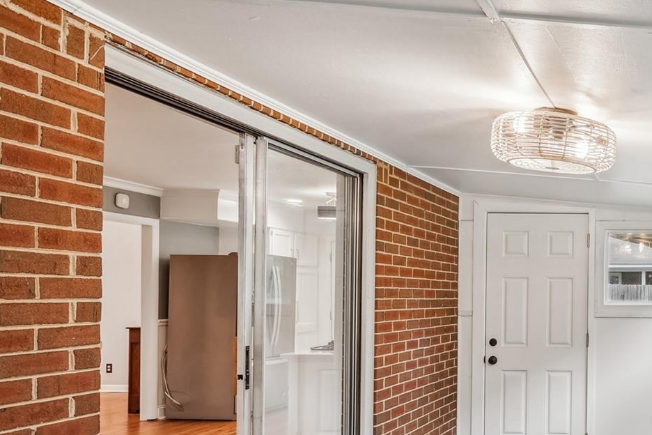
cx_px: 659
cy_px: 295
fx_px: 634
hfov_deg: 45.5
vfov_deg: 37.4
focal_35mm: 35
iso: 250
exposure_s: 1/6
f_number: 8
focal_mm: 16
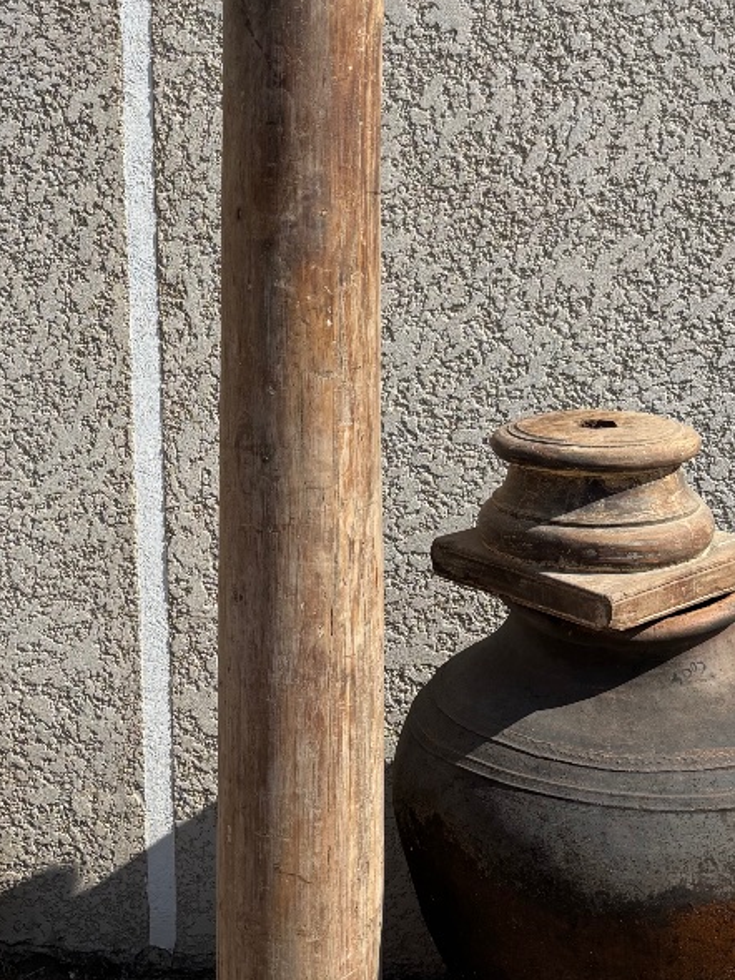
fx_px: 1500
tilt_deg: -9.4
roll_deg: -0.1
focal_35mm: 53
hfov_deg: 27.3
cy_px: 413
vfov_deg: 36.1
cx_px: 234
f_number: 1.6
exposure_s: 1/3788
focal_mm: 5.96
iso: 50
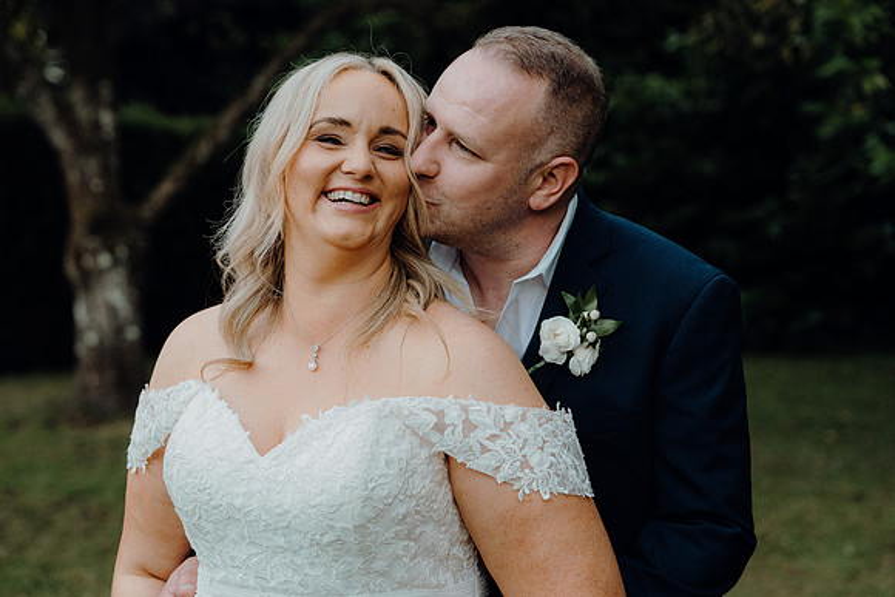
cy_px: 298
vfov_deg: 19.5
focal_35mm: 70
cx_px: 448
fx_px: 1741
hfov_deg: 28.8
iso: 2000
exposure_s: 1/160
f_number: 3.5
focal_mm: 70
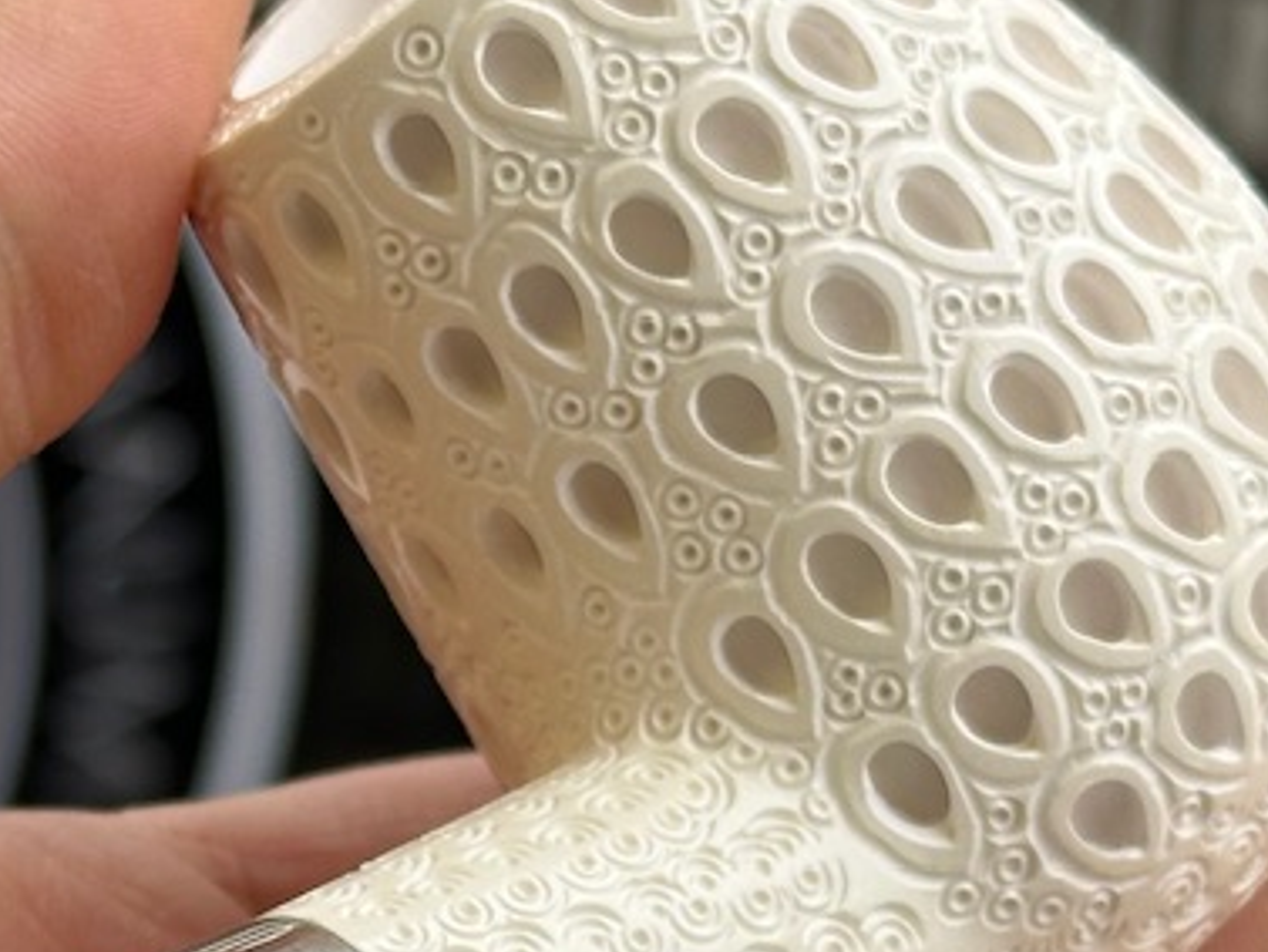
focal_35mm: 163
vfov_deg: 9.0
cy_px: 992
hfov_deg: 12.0
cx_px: 17
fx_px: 5973
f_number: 1.78
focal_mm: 6.86
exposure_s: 1/275
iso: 64
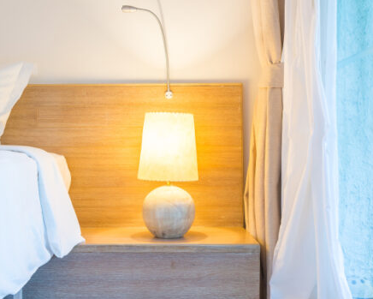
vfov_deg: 34.2
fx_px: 486
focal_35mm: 44
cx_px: 167
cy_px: 147
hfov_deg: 41.9
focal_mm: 38
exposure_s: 1.6
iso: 100
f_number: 11
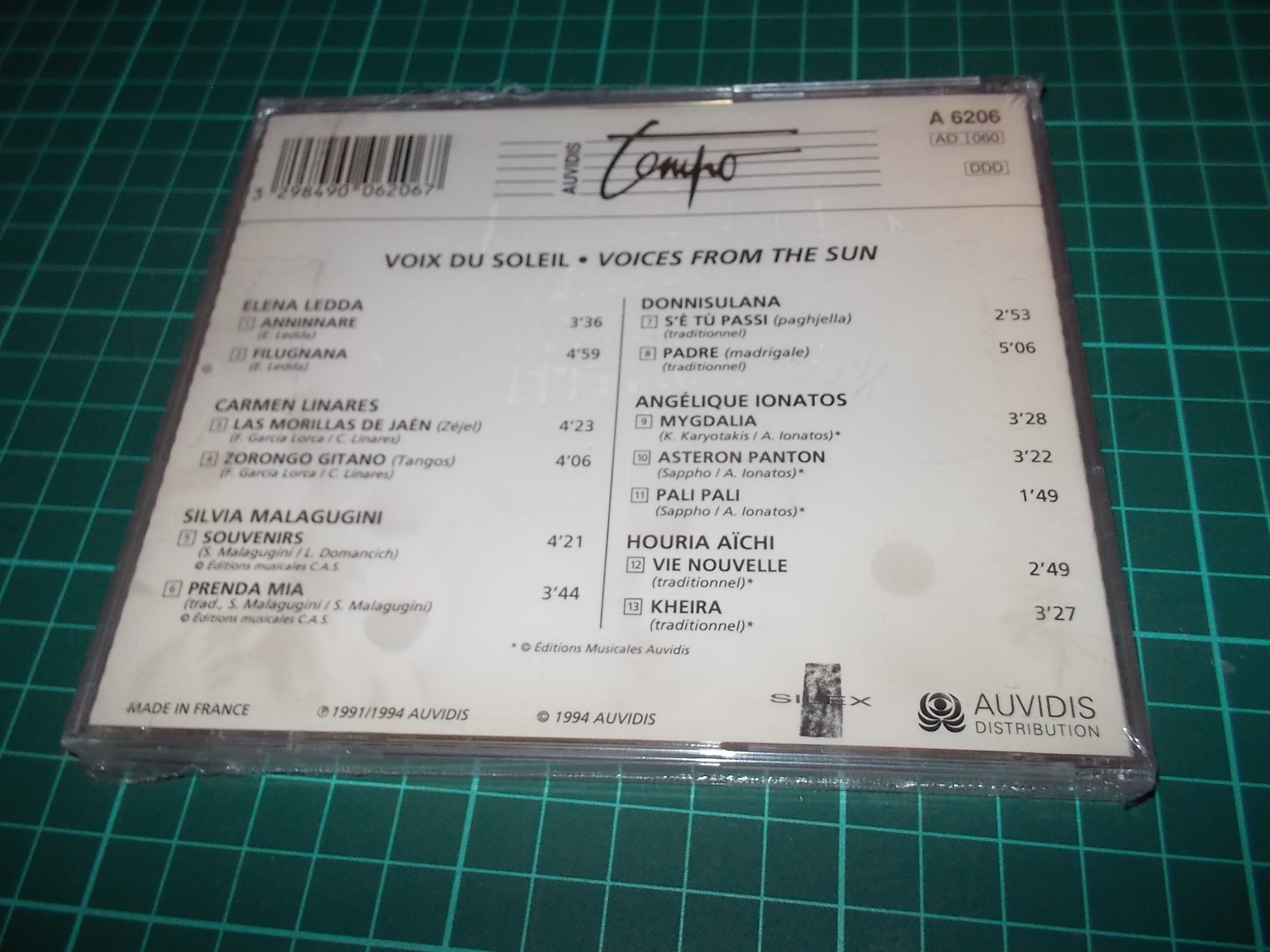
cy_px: 476
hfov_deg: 61.7
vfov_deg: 48.2
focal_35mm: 29
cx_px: 635
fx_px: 1064
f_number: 3.3
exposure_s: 1/30
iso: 200
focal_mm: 4.1
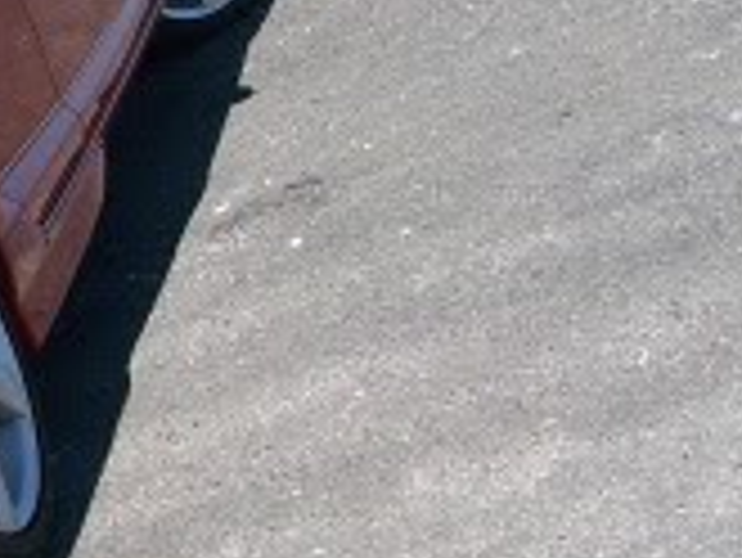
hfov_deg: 14.5
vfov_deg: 11.2
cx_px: -94
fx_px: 2832
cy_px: 94
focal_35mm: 132
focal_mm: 5.7
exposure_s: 1/724
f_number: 2.8
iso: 64
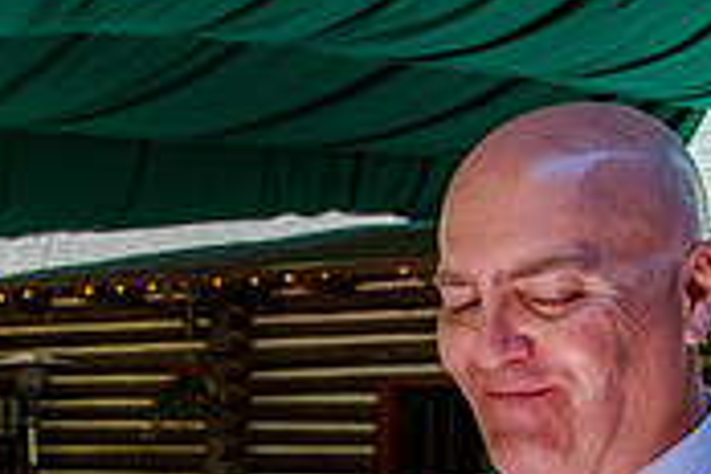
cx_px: -94
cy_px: 568
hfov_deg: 23.6
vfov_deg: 16.4
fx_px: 1580
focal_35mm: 80
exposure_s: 1/640
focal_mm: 24
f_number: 5.6
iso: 1600
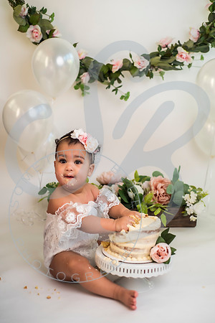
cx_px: 108
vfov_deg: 39.6
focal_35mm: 50
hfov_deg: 27.0
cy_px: 162
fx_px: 448
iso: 100
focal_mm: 50
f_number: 2.8
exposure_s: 1/200
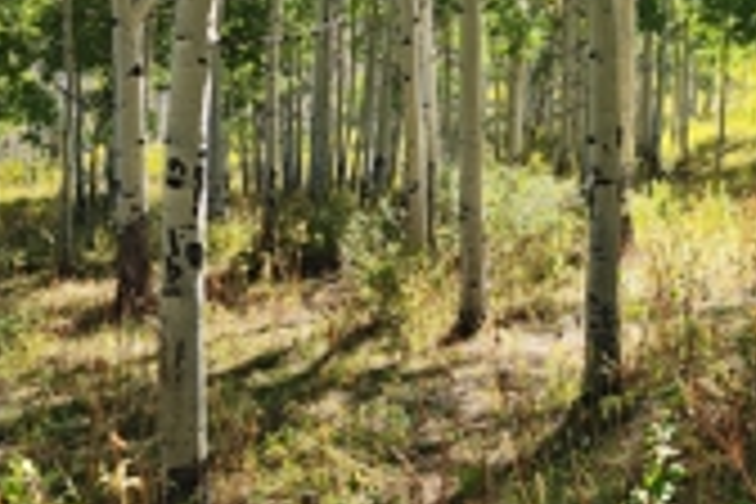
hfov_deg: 34.2
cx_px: 580
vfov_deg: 23.4
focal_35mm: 57
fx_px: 1197
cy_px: 99
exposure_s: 1/294
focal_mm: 6.4
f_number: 1.8
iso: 12
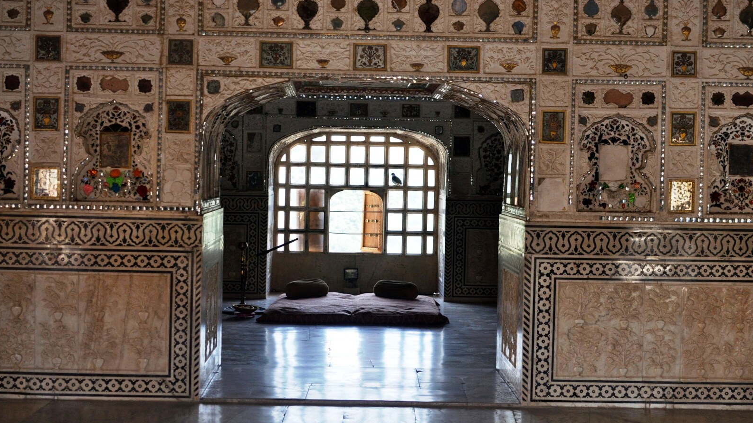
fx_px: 1109
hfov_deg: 37.5
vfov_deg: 21.6
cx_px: 375
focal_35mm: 56
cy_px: 184
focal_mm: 35
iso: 800
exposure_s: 1/800
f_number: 2.8
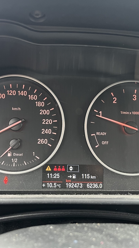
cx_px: 65
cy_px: 124
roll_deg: -1.4
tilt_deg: -14.6
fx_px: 249
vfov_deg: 52.8
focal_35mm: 38
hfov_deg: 31.2
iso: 400
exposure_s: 1/60
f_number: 1.6
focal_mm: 5.1
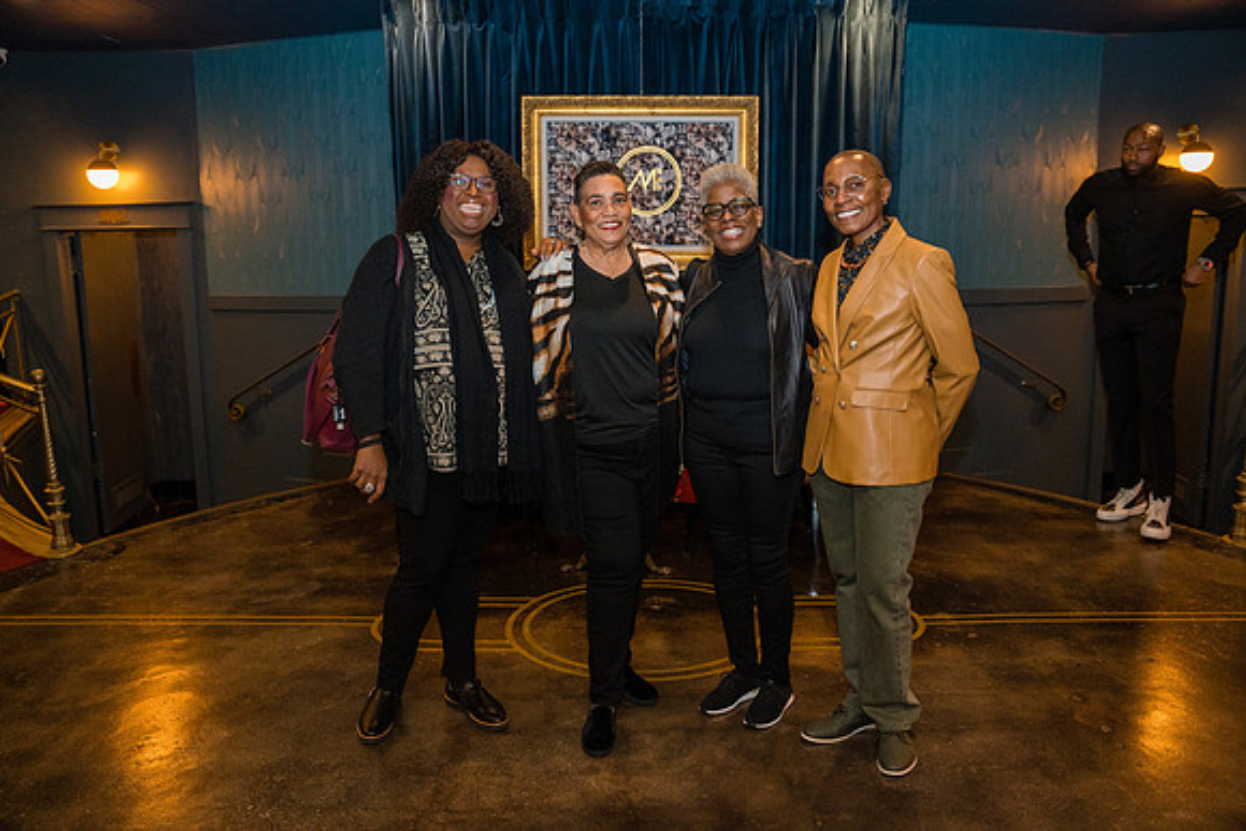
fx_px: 1042
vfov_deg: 43.5
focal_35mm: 30
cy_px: 416
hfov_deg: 61.7
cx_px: 623
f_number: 2.8
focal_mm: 30.1
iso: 4000
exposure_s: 1/125
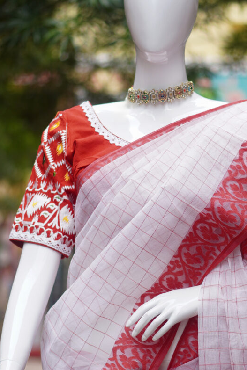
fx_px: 525
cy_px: 211
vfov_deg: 38.8
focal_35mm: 51
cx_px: 159
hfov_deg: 26.4
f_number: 8
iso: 100
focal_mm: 35
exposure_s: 1/160
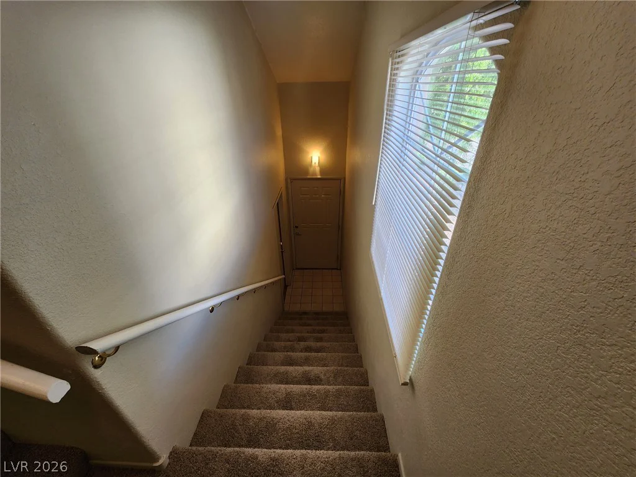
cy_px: 238
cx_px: 318
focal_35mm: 13
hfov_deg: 106.2
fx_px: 239
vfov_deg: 89.9
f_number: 2.2
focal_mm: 2.2
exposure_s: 1/60
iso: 100
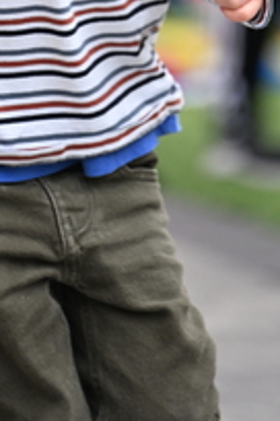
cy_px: -142
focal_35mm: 539
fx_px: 6288
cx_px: 94
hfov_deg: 2.6
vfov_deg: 3.8
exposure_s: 1/1600
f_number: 2.8
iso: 1250
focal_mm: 200
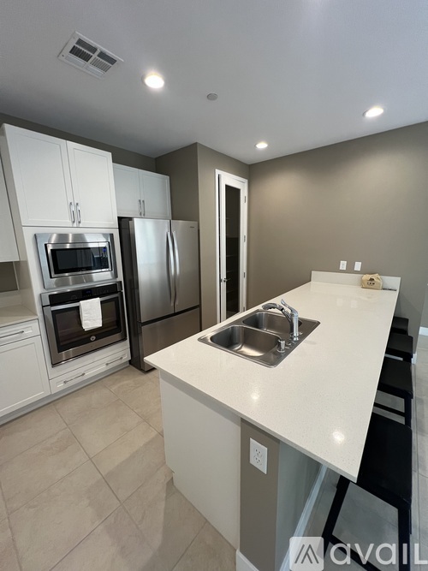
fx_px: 214
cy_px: 286
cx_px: 214
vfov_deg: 106.2
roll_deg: +1.2
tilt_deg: -10.8
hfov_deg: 89.9
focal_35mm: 13
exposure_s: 1/120
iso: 200
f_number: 1.8
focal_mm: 1.57
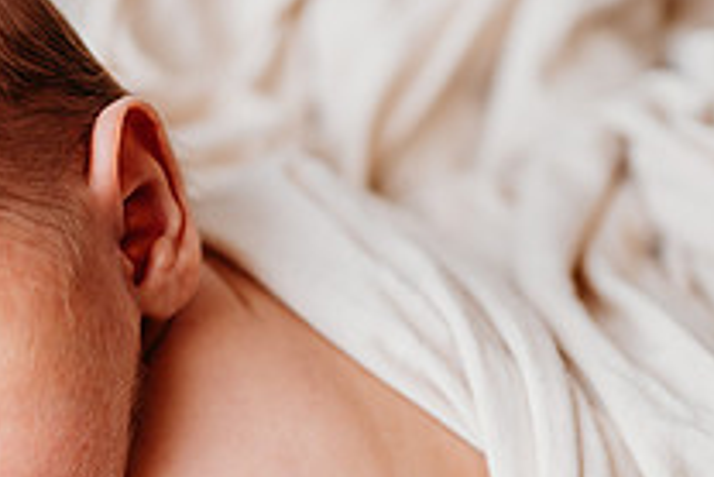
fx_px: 1330
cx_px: -69
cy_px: 520
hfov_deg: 27.5
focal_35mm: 67
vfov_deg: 19.5
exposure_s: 1/200
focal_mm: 24
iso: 80
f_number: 2.2
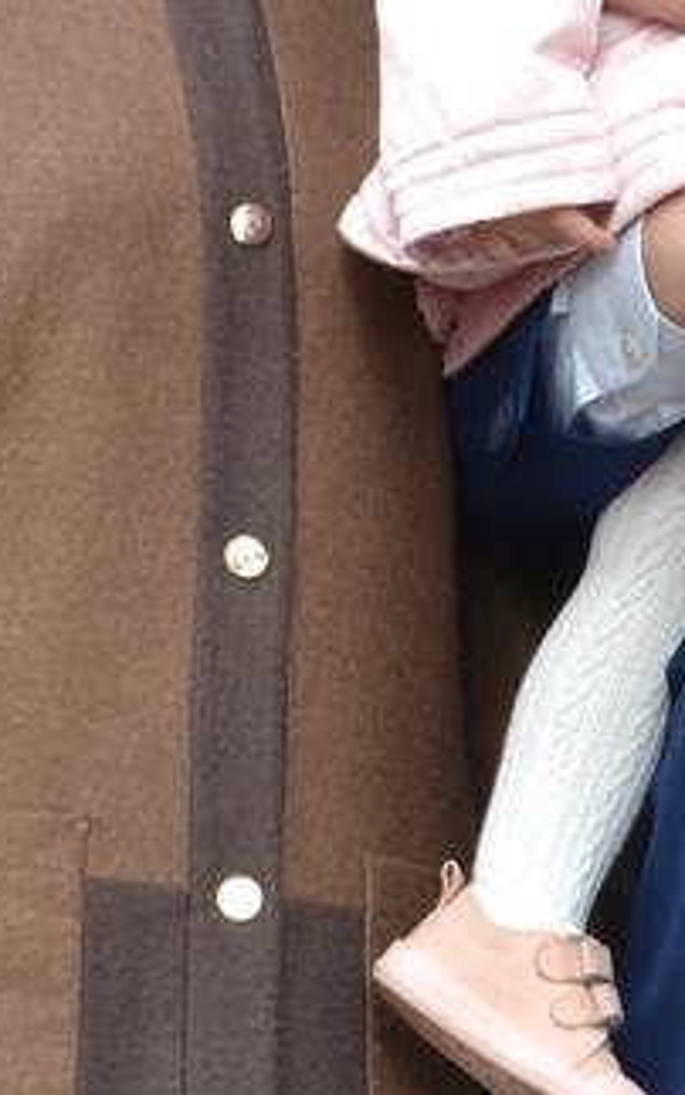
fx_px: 9166
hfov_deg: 4.3
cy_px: -95
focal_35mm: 307
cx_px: 800
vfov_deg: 6.8
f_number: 5.6
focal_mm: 40
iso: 220
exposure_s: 1/125
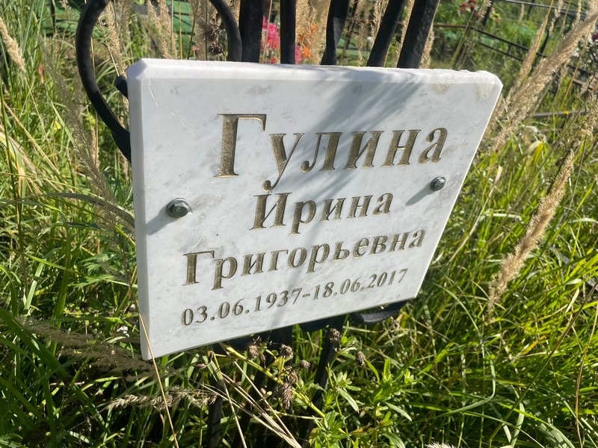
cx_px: 299
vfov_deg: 53.1
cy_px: 224
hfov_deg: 67.3
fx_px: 449
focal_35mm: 26
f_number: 1.6
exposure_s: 1/3300
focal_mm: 4.2
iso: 32
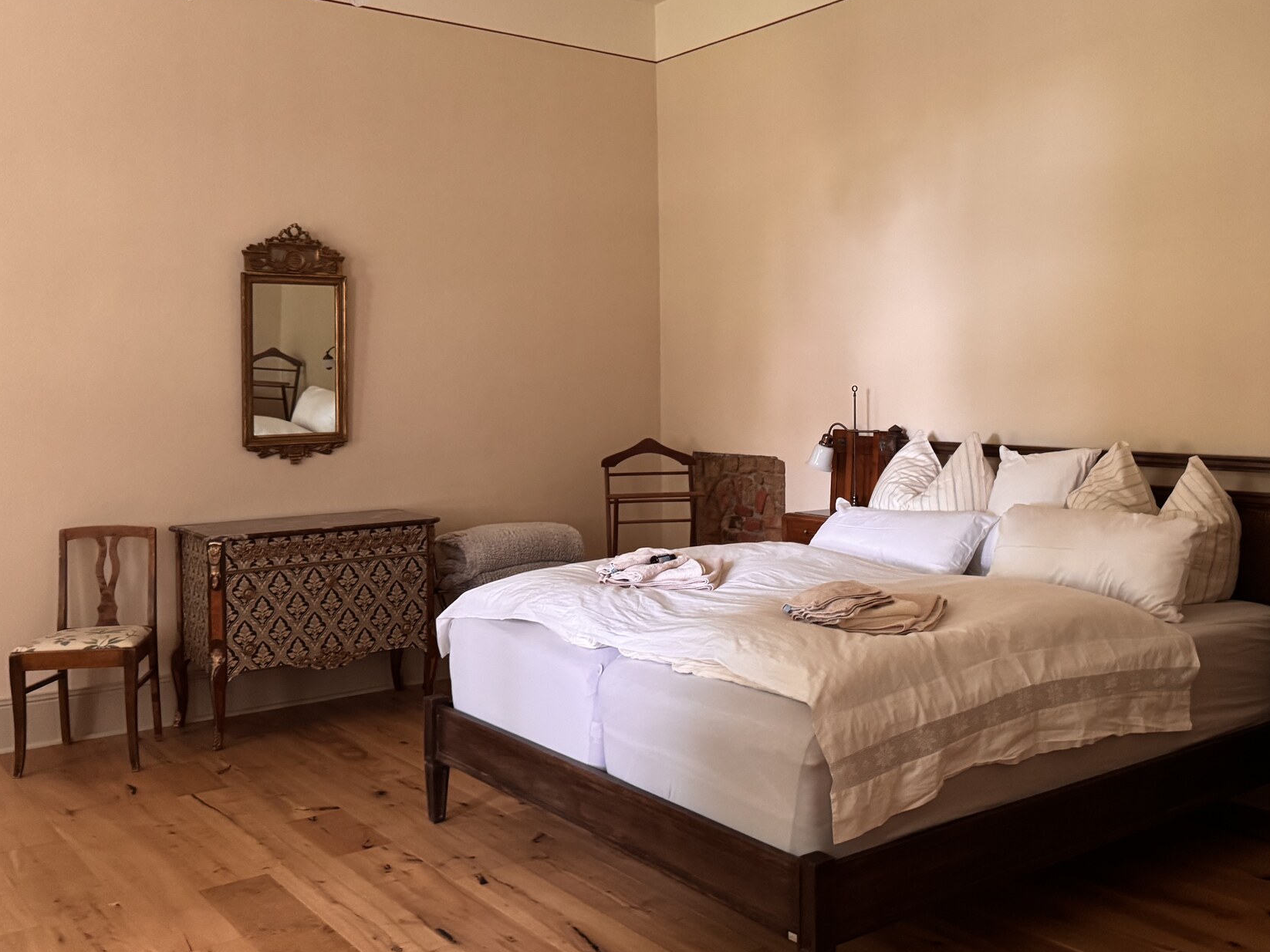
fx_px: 1284
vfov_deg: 40.6
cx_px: 775
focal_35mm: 35
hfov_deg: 52.2
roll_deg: +1.1
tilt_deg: -1.1
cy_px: 401
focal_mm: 6.76
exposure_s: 1/50
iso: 640
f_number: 1.78
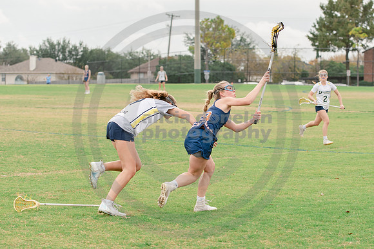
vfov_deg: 13.0
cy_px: 125
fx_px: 1096
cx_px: 256
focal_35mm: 105
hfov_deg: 19.3
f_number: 2.8
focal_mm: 70
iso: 250
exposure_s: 1/1250
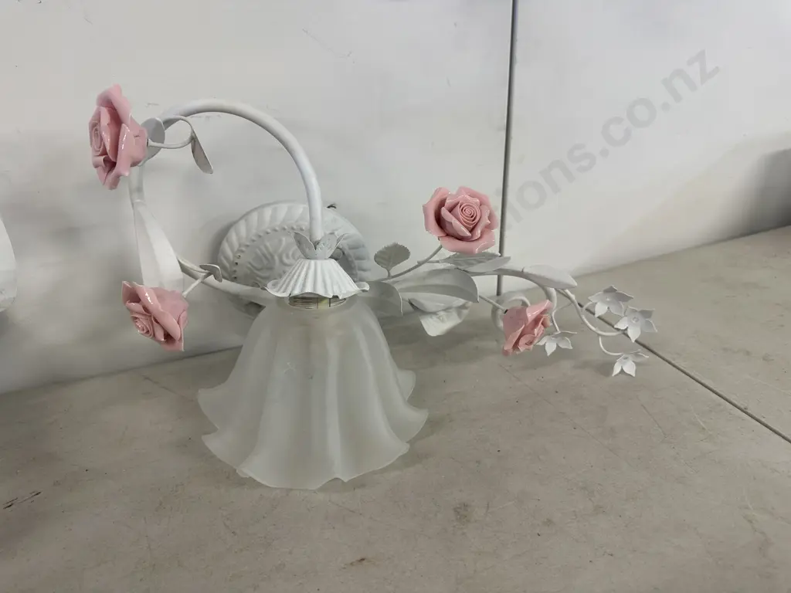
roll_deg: +1.9
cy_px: 296
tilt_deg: -27.3
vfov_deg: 56.8
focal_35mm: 24
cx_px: 396
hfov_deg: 71.6
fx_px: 548
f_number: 1.78
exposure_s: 1/100
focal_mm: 6.86
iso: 125
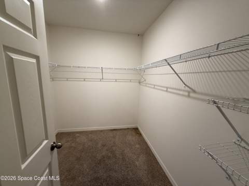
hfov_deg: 102.1
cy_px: 93
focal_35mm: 14
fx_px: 101
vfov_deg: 85.6
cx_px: 124
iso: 100
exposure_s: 1/30
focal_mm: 2.22
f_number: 2.2
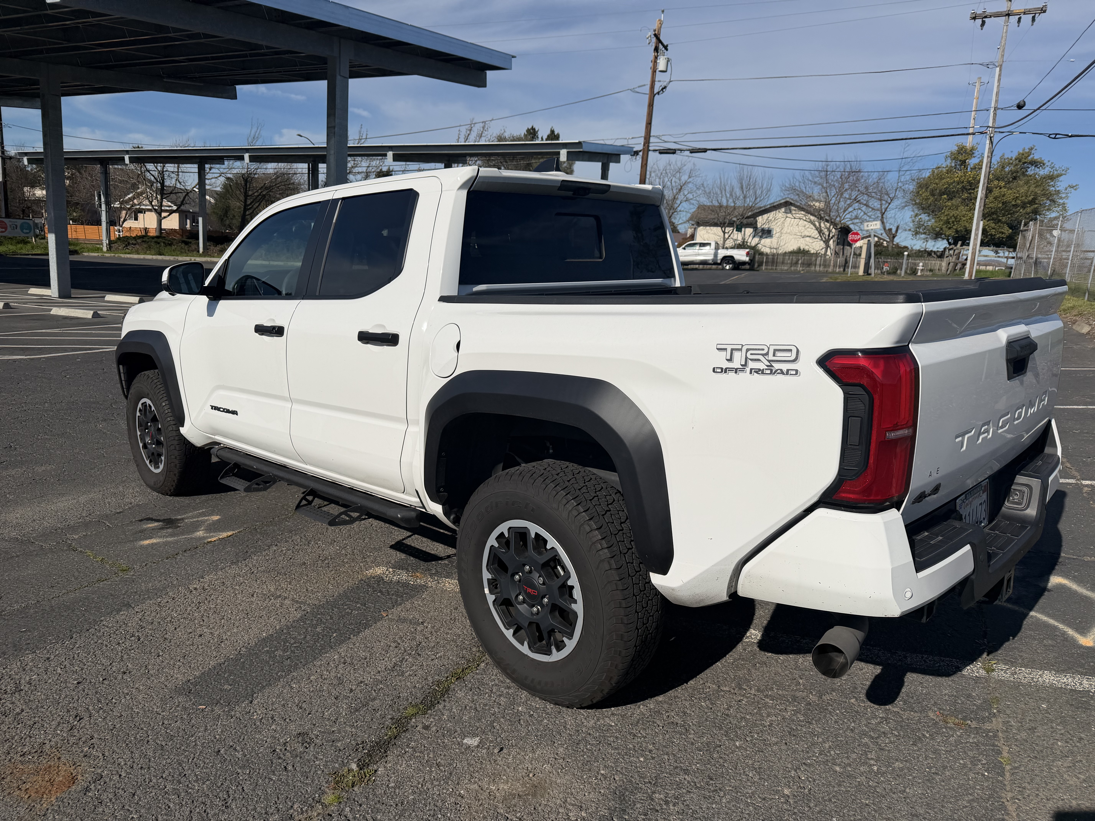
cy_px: 410
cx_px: 548
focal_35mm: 24
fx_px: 759
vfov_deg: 56.8
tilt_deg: -12.6
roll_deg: -3.5
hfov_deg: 71.6
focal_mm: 6.76
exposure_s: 1/14286
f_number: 1.78
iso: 80
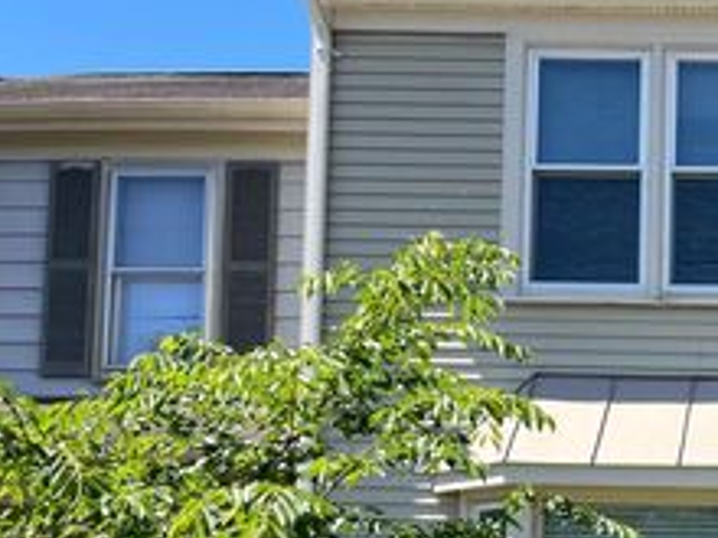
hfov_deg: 29.2
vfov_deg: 23.8
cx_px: 813
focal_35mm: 59
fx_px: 1224
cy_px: 530
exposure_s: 1/1325
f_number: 1.6
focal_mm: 5.1
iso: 50
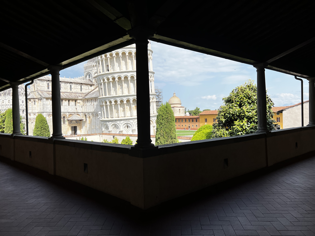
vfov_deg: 53.1
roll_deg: +1.7
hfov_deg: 67.3
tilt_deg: -0.4
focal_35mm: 26
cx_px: 158
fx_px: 237
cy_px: 118
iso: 50
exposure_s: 1/3968
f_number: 1.5
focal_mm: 5.7
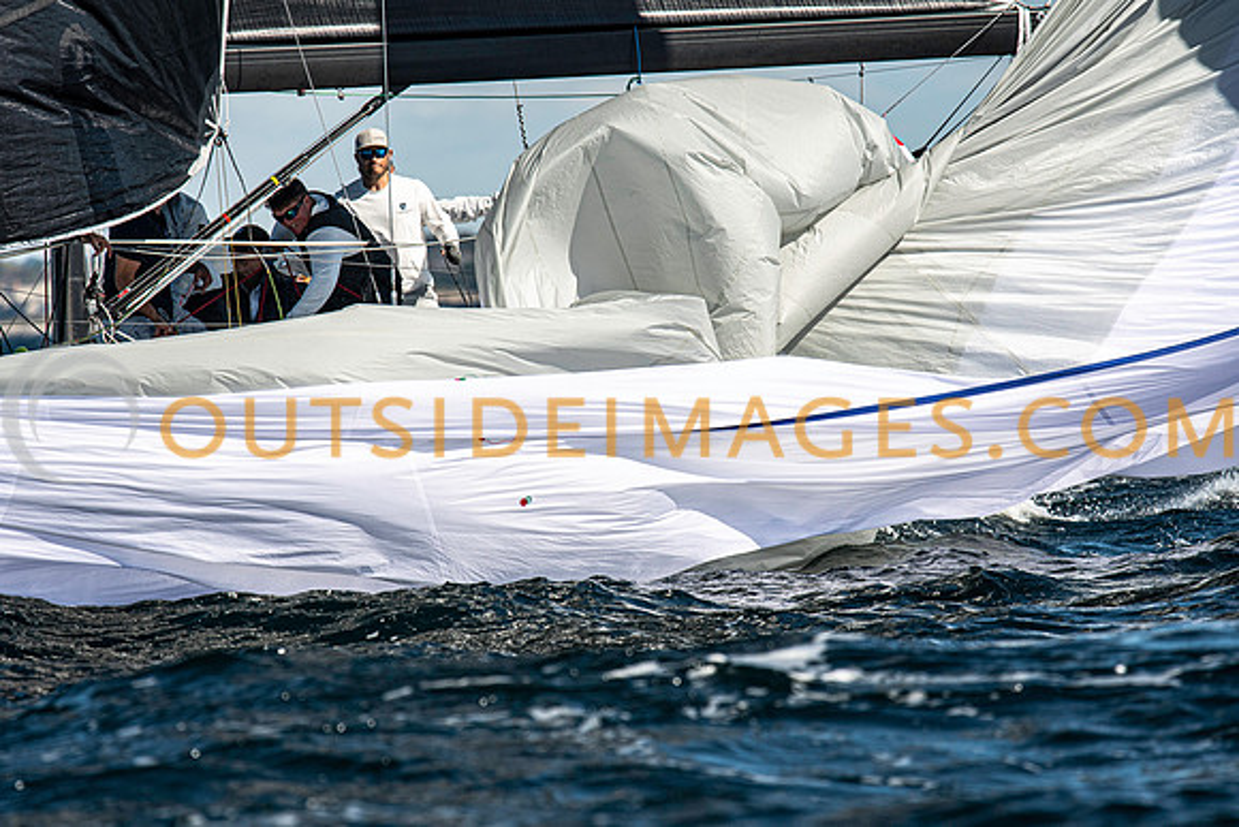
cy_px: 414
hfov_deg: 4.6
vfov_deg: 3.1
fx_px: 15490
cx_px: 620
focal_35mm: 450
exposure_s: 1/2500
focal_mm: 300
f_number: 5
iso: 320
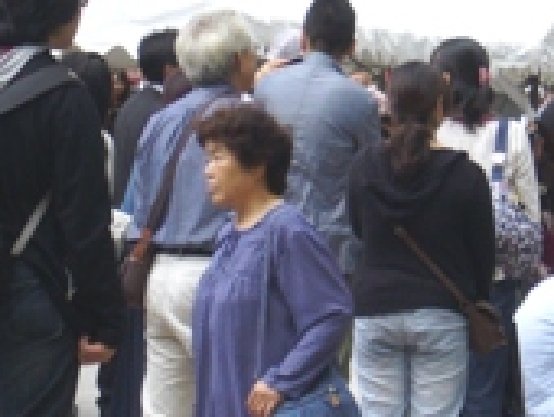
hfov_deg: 9.0
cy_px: 91
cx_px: 547
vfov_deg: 6.8
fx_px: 3510
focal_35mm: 219
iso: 80
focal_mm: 16.1
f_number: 4.8
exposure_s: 1/250
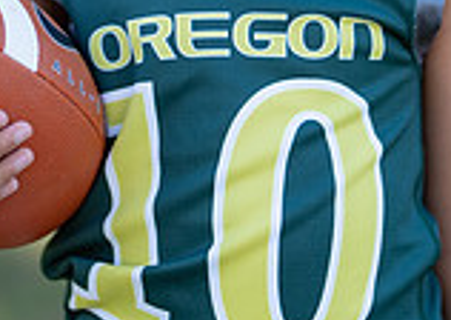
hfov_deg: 9.7
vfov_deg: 6.8
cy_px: -104
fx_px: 2670
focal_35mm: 209
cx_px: 239
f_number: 1.2
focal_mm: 50
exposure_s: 1/1250
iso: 100
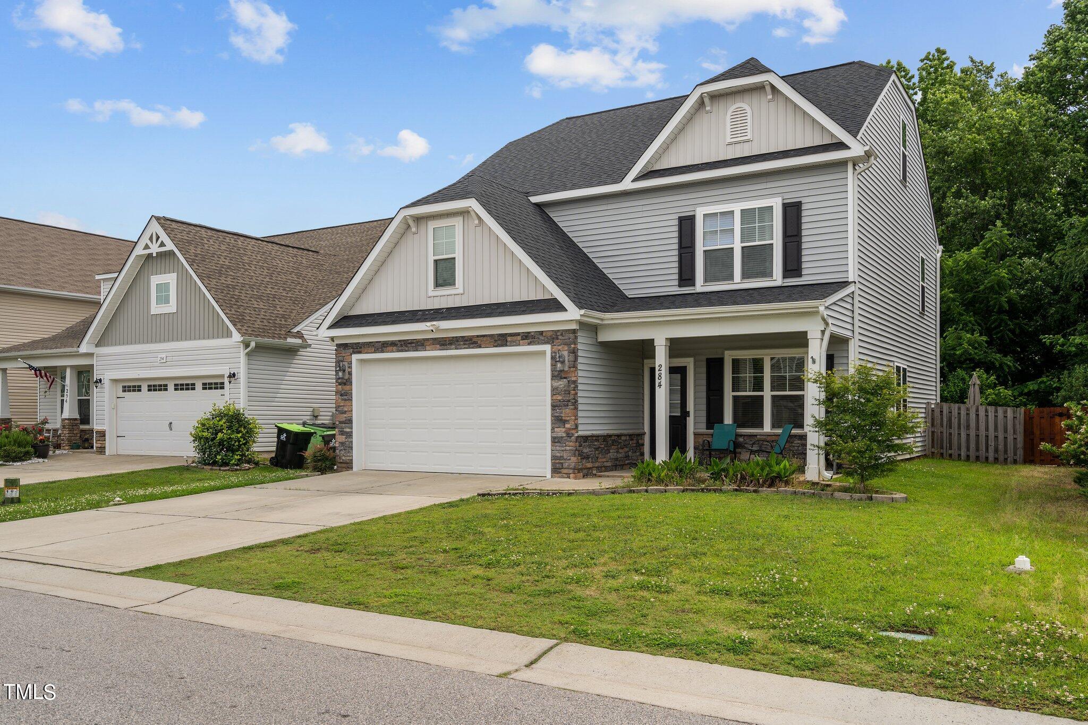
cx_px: 544
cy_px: 362
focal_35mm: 29
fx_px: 876
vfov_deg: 45.0
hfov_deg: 63.7
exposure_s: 1/90
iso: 100
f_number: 6.7
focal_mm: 29
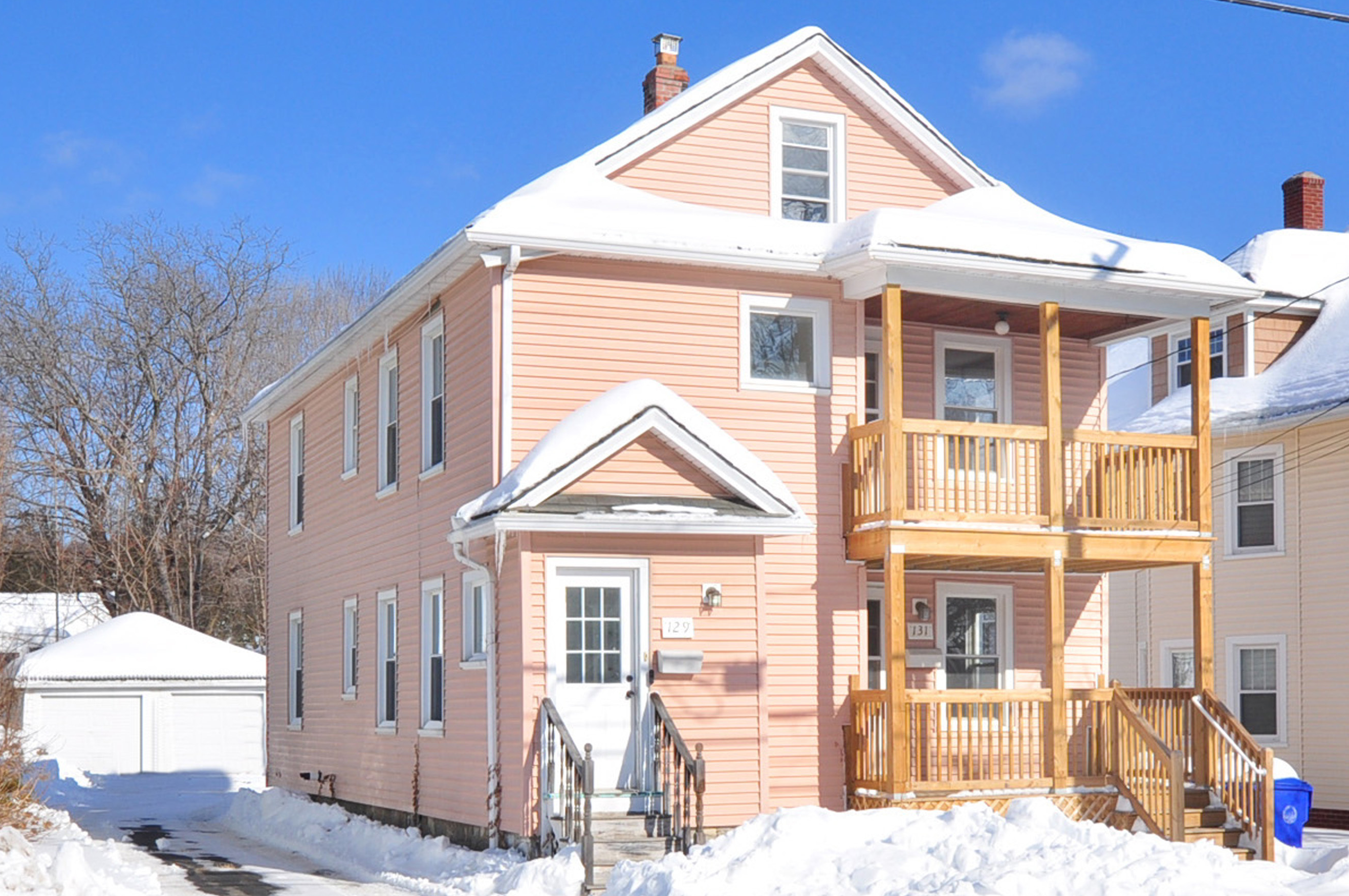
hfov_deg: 57.3
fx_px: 1235
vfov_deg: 39.9
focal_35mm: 33
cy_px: 475
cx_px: 700
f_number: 11
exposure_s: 1/320
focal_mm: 20
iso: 200
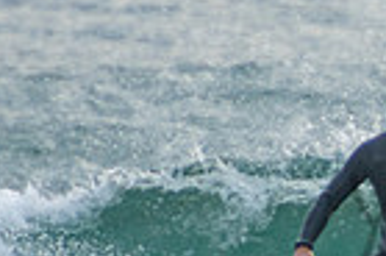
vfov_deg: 0.5
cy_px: 193
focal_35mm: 2512
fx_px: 26873
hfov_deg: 0.8
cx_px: 636
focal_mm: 400
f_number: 5.6
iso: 250
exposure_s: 1/400
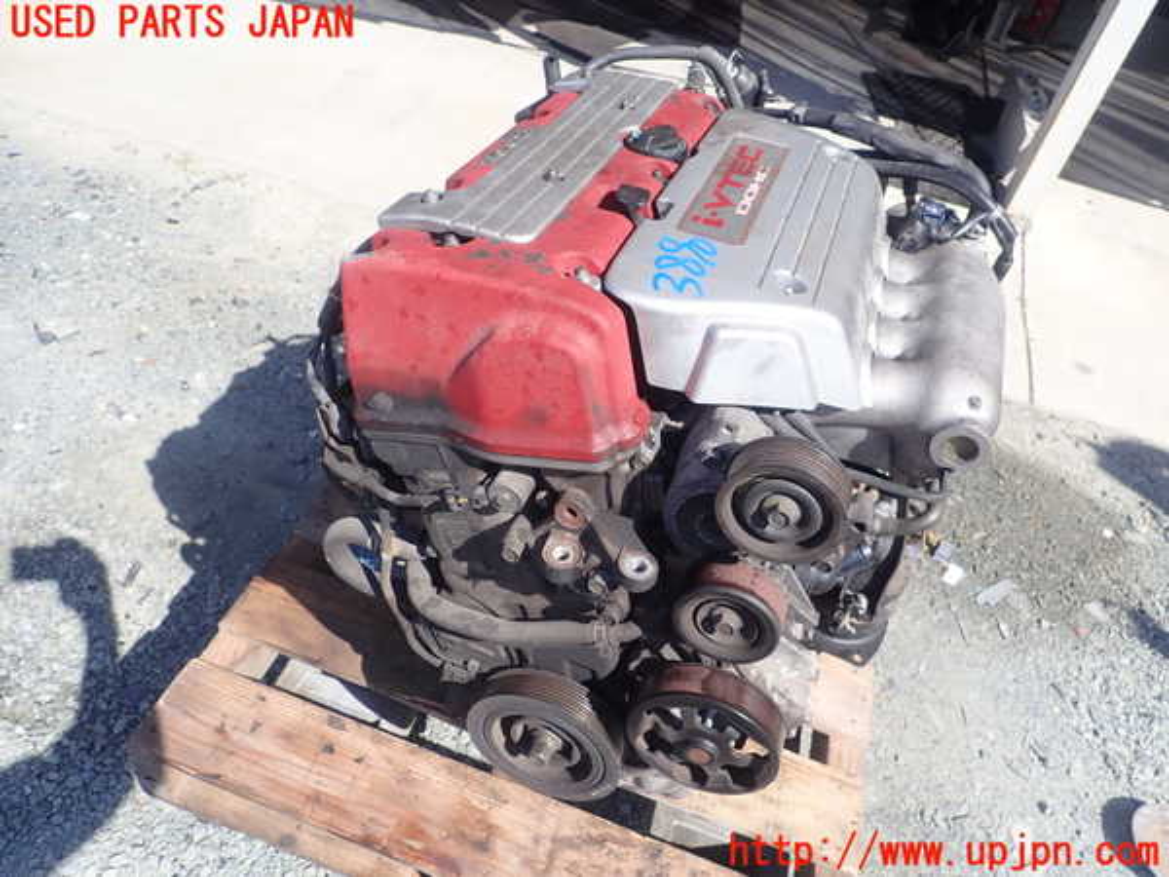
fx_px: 844
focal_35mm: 25
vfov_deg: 54.9
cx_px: 584
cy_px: 438
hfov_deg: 69.4
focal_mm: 4.5
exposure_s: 1/640
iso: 100
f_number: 2.8
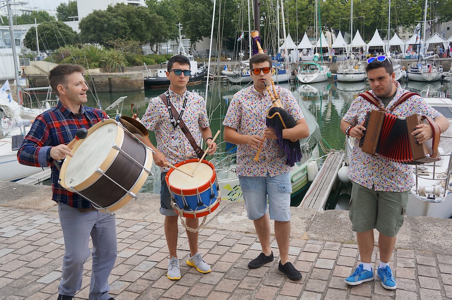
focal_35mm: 34
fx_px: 433
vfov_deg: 38.3
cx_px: 226
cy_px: 150
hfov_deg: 55.2
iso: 100
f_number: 4.5
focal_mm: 23
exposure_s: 1/320
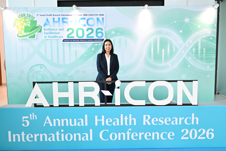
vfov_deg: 43.0
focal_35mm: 30
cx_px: 113
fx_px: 191
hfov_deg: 61.1
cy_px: 76
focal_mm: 30.5
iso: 6400
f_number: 4
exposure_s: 1/500
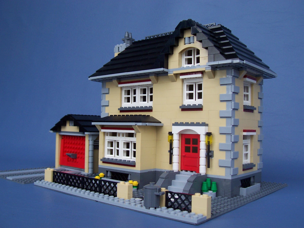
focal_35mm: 37
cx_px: 152
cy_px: 114
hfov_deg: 50.1
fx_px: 325
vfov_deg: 38.7
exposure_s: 1/350
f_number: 2.8
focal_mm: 5.6
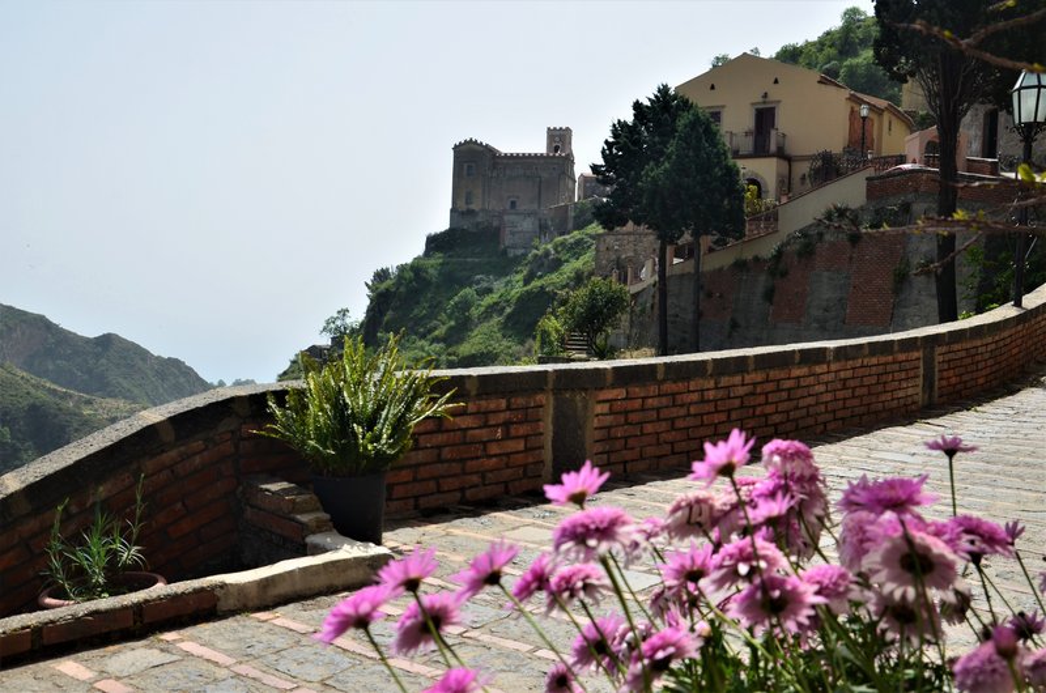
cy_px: 346
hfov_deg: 49.6
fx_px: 1131
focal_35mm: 39
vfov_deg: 34.1
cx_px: 523
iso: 250
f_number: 10
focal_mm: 26
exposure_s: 1/200
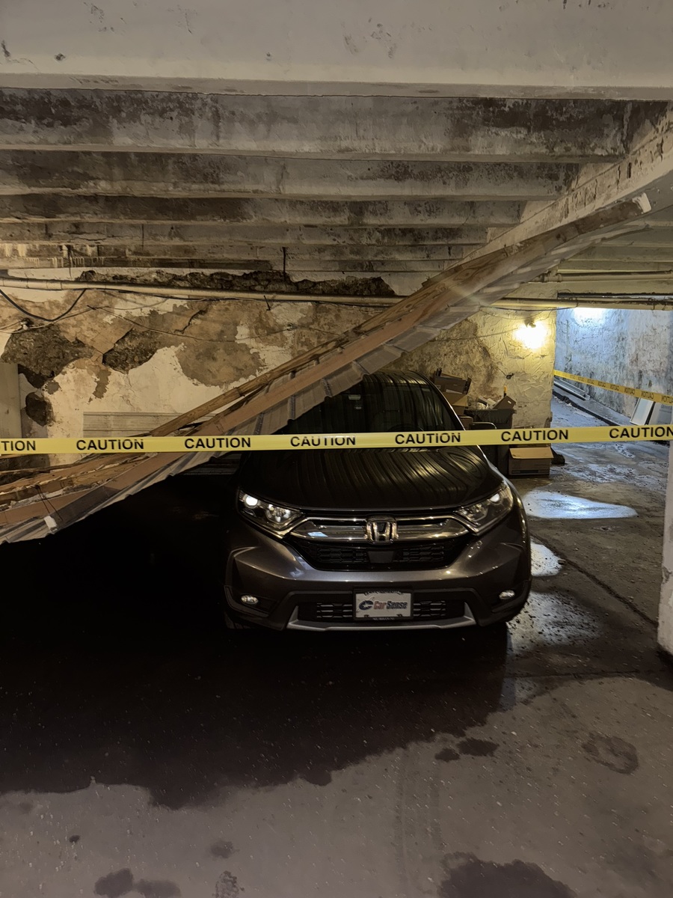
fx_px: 622
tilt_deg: -7.5
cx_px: 336
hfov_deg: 56.8
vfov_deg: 71.6
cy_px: 449
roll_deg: -0.1
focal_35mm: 24
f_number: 1.78
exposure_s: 1/4
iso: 200
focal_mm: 6.76
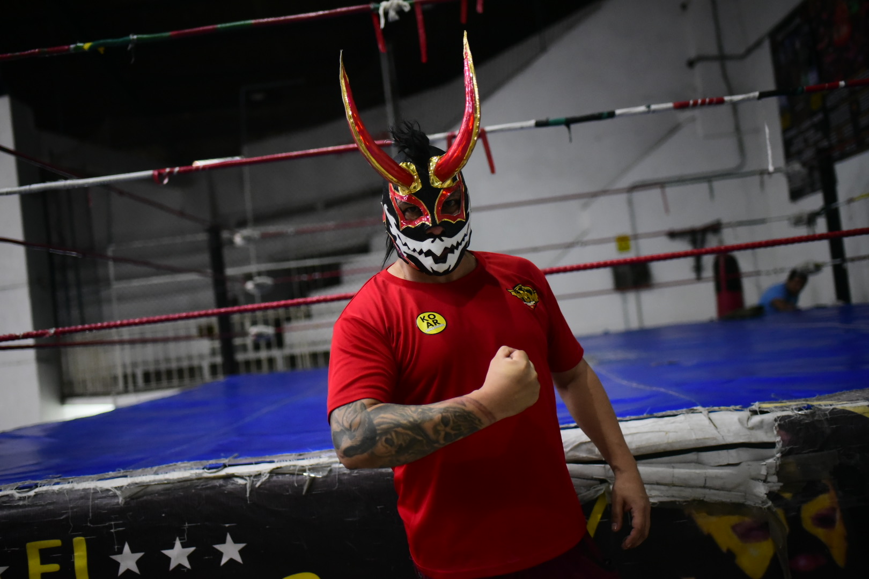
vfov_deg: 37.9
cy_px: 290
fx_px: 845
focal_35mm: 35
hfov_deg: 54.4
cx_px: 434
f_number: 2
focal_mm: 35
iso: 6400
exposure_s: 1/125
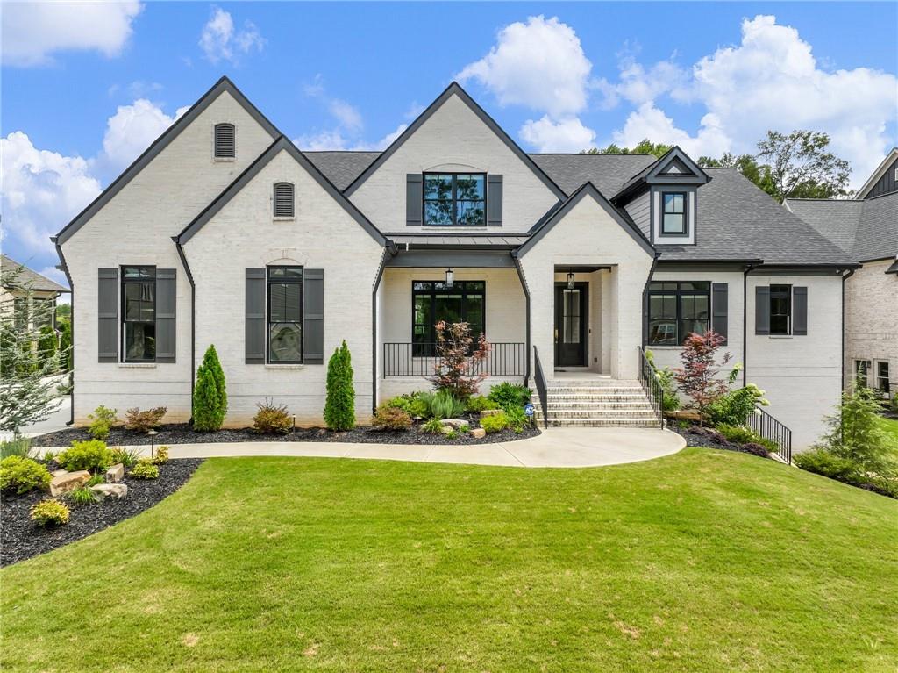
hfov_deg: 71.6
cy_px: 336
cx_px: 449
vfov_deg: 56.8
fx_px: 622
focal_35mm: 24
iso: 100
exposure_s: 1/80
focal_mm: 12.29
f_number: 8
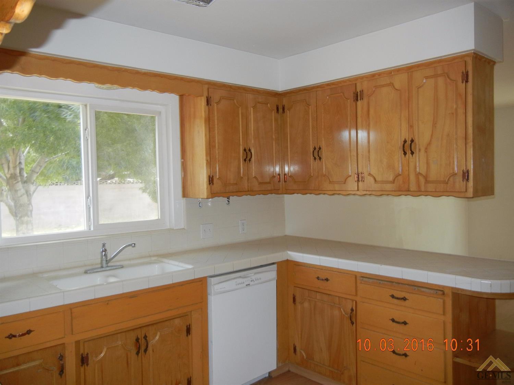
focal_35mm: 30
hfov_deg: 60.0
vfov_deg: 46.8
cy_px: 192
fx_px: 445
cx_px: 257
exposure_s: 1/30
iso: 200
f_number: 3.5
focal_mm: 5.4
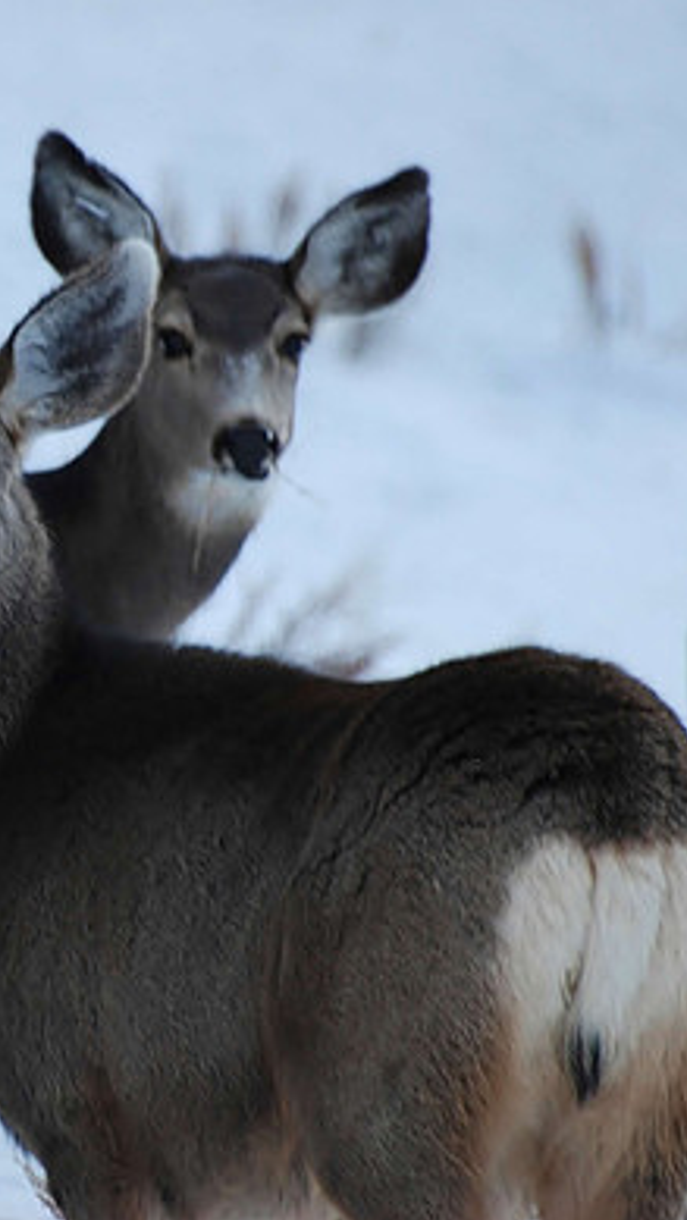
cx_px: -31
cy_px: 610
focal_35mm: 706
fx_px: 22849
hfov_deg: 1.7
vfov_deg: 3.1
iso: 400
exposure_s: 1/80
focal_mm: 300
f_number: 5.6
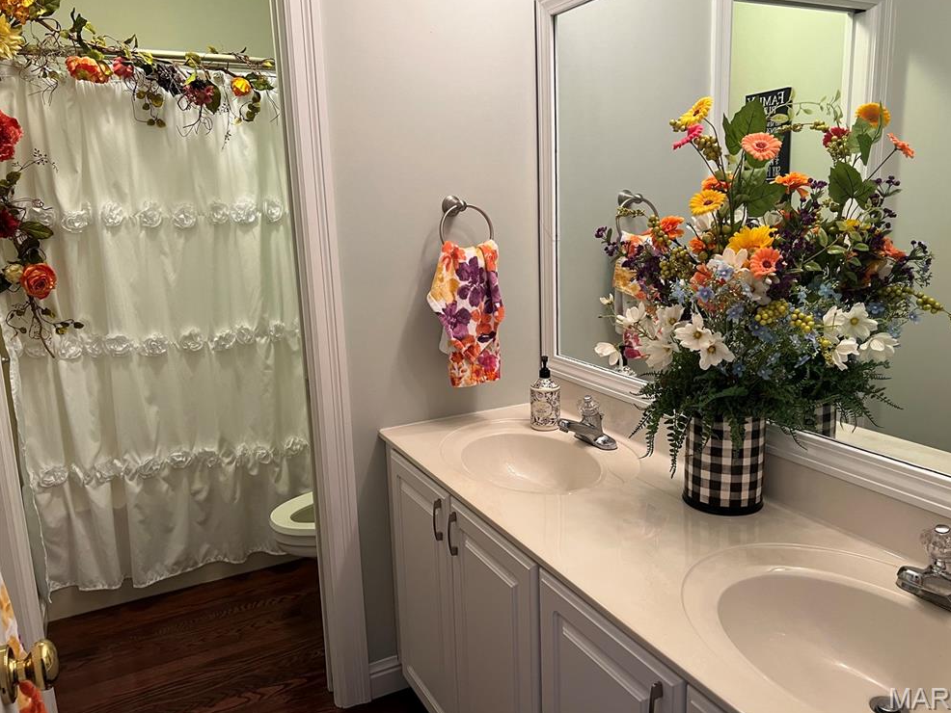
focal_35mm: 27
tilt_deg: -12.1
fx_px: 742
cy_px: 349
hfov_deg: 65.3
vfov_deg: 51.4
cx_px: 492
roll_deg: +2.1
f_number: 1.5
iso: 100
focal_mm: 5.7
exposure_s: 1/60
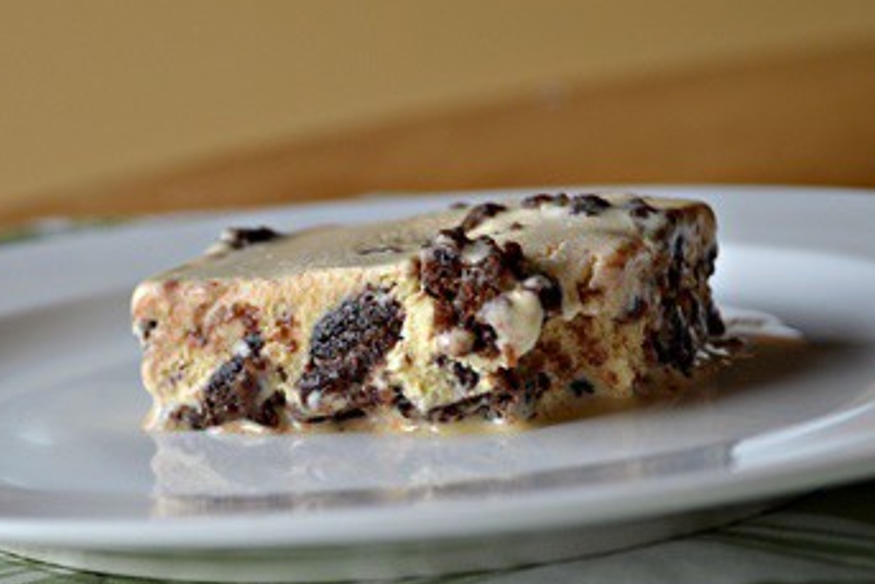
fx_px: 2553
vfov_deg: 13.0
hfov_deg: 19.2
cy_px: 459
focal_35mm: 105
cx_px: 163
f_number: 5.3
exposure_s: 1/125
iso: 400
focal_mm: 40
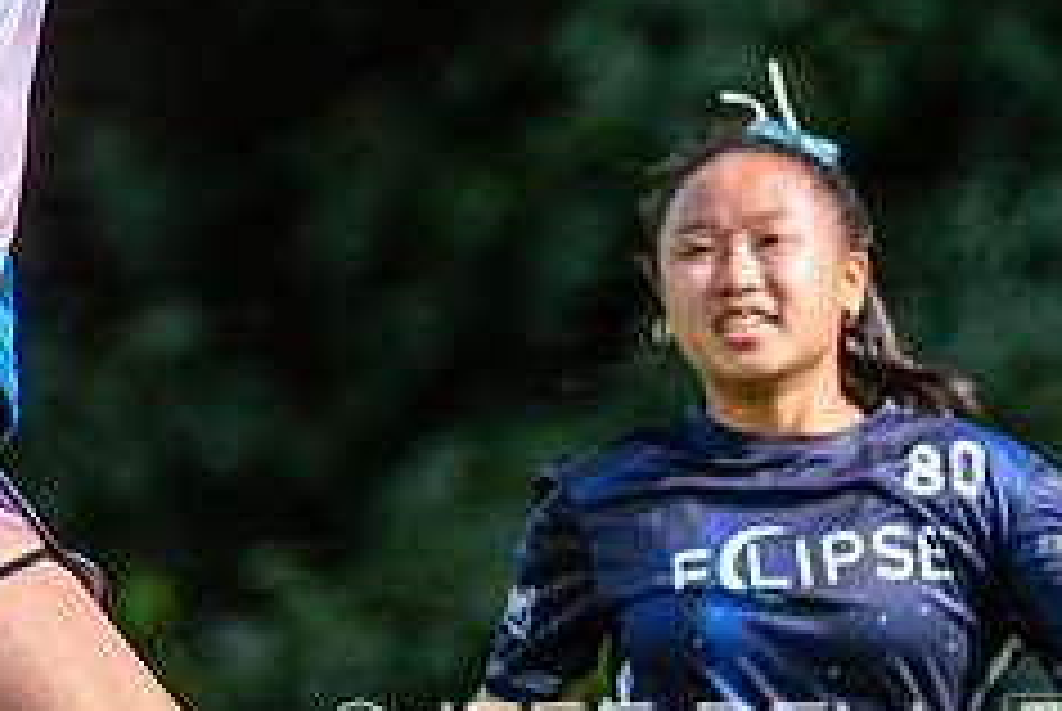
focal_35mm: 737
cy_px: 52
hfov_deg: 2.8
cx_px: 32
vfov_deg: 1.9
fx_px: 21768
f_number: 4
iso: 100
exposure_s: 1/1000
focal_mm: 200
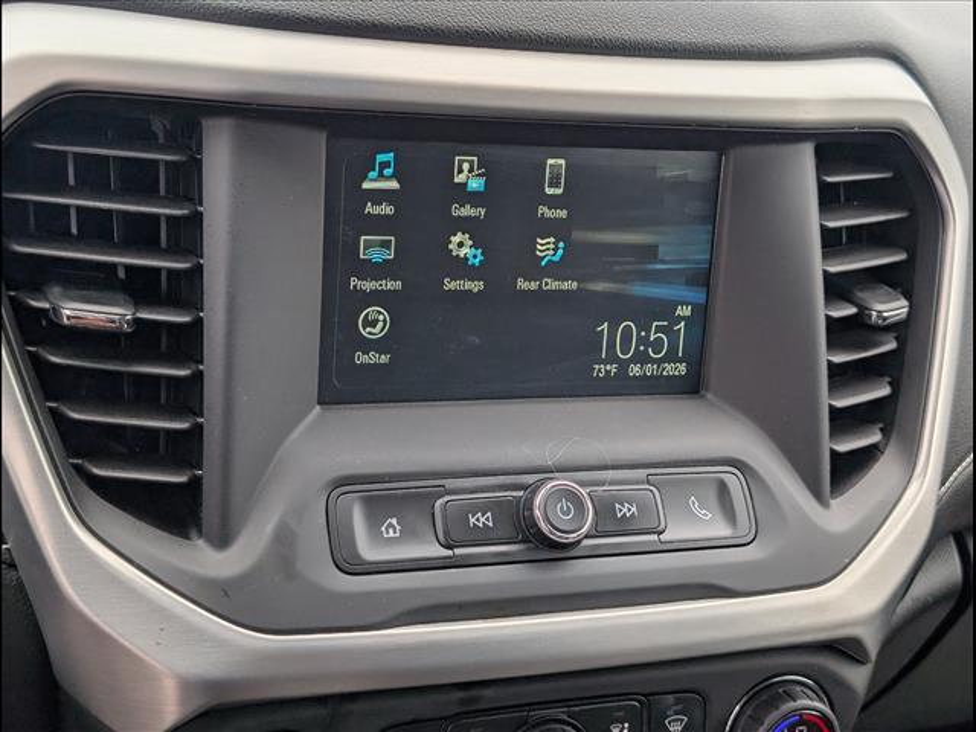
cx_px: 488
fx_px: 1382
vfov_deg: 29.7
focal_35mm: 49
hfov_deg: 38.9
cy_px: 366
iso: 31
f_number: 1.68
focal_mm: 6.9
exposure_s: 1/263
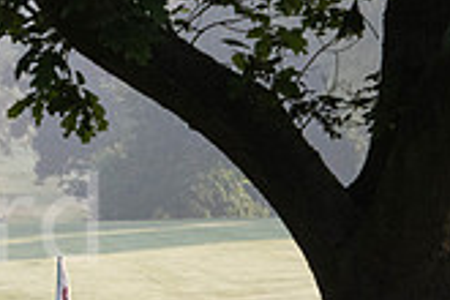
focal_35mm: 711
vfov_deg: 1.9
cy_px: 244
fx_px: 8887
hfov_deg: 2.9
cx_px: -248
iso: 800
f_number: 7.1
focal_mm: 135
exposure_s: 1/1250
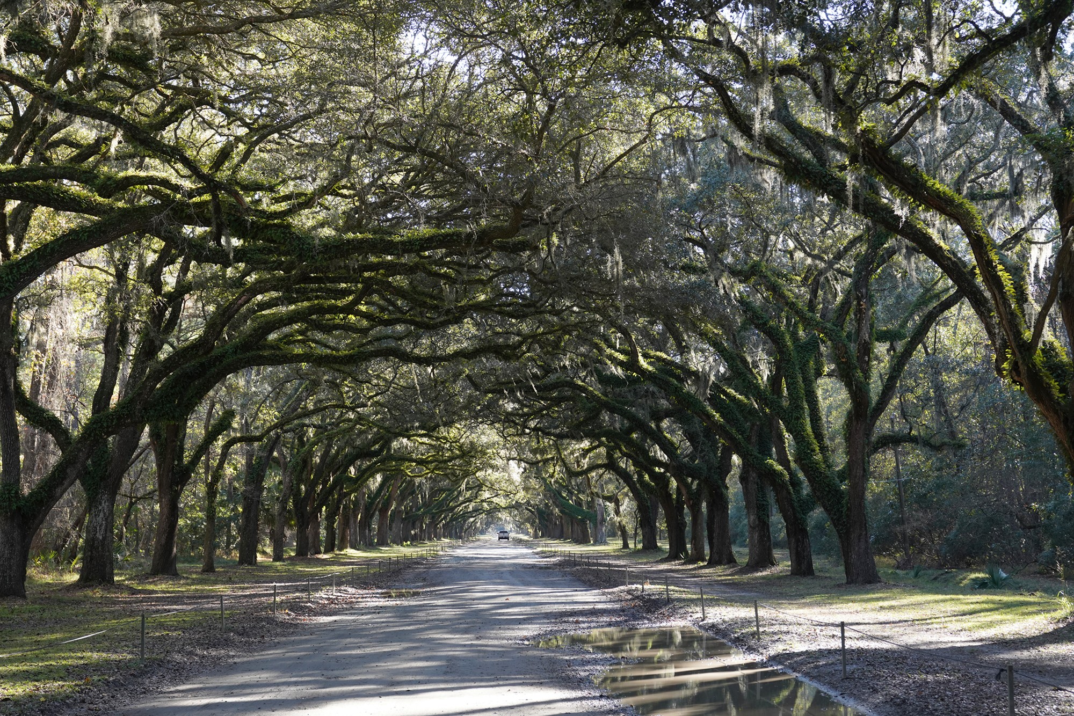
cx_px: 537
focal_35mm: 60
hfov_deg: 33.4
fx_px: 1790
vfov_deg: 22.6
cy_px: 358
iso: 800
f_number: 9
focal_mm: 60
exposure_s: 1/100
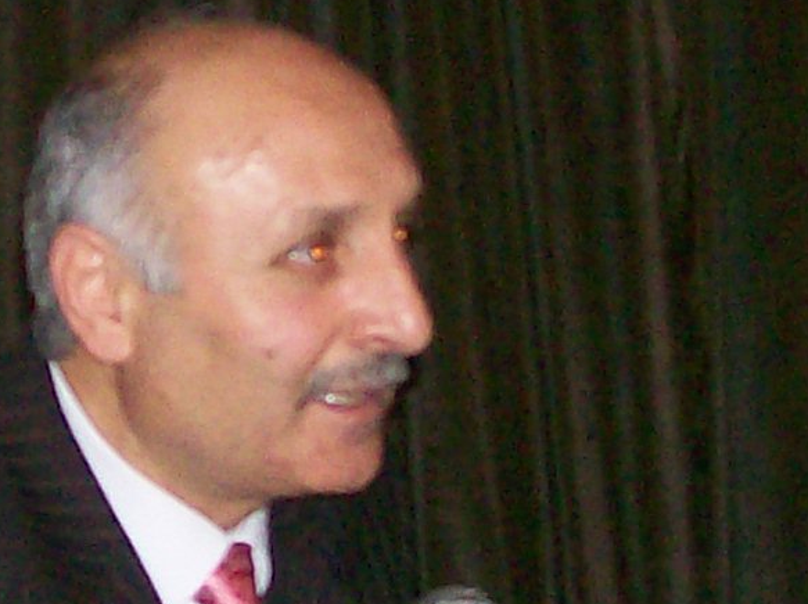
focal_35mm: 176
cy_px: 118
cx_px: -159
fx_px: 4104
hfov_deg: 11.0
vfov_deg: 8.4
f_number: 2.7
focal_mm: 6
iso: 140
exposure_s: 1/64
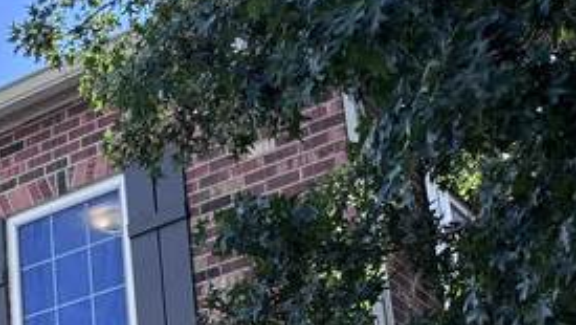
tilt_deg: +16.8
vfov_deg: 11.8
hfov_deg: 20.1
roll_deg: +1.5
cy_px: 476
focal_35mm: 99
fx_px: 1513
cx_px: -138
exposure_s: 1/1616
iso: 50
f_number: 1.6
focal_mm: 5.96
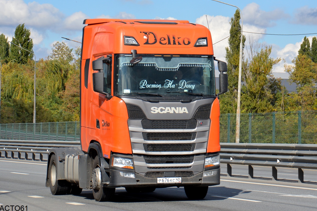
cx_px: 157
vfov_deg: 9.5
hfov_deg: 14.2
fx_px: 1276
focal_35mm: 145
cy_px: 99
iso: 400
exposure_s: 1/1600
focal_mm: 90
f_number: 7.1
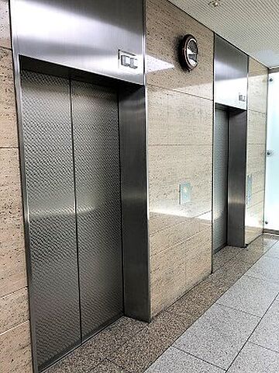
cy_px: 186
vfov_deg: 63.4
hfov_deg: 49.7
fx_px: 301
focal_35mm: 28
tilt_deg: -6.0
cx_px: 140
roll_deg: +1.2
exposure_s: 1/40
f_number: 1.8
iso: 25
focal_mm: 3.99
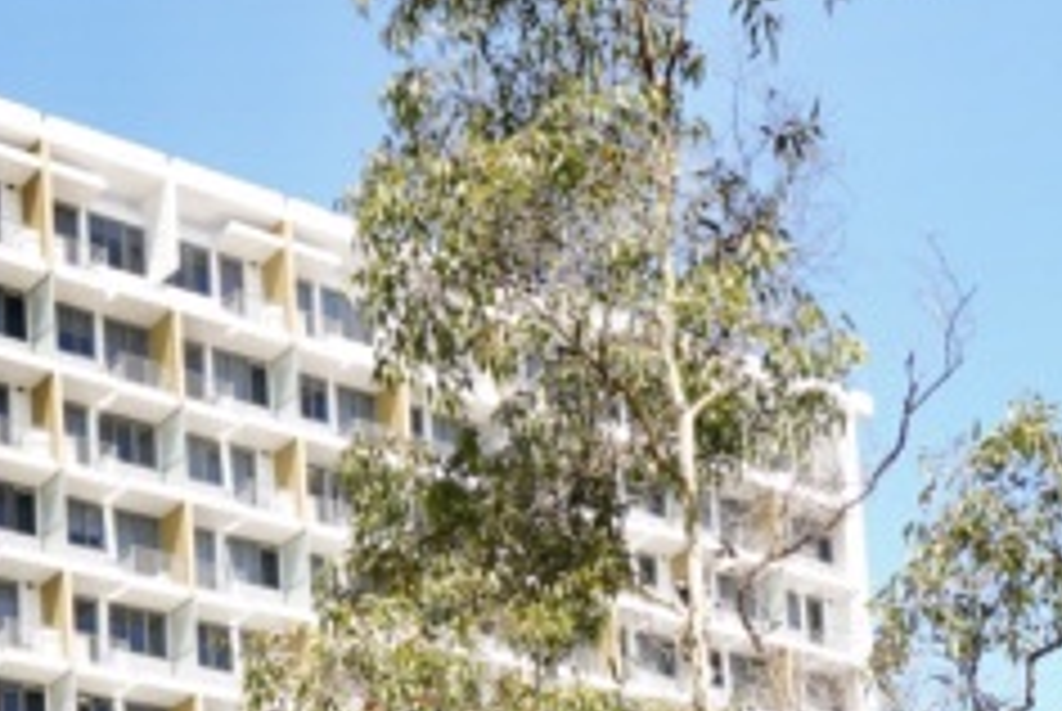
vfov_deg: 14.5
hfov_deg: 24.6
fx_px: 2422
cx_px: 738
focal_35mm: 82
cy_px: 1318
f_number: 4.5
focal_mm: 12
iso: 100
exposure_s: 1/250
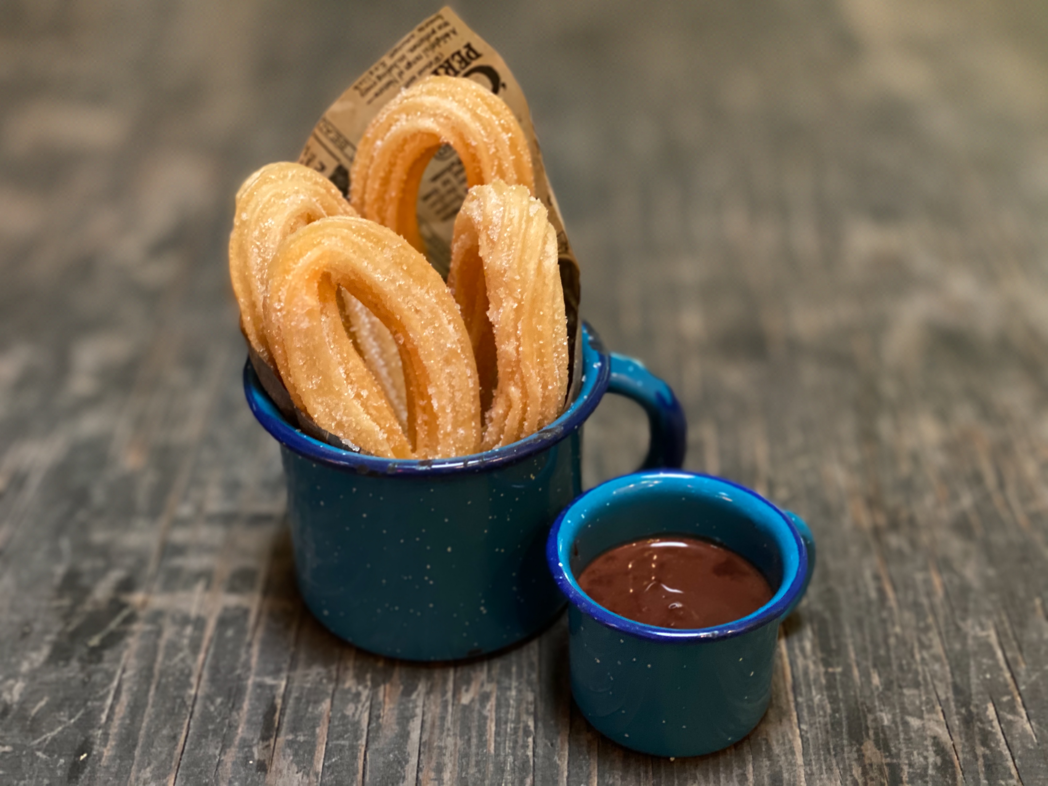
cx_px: 524
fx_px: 1574
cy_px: 393
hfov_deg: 36.8
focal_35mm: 52
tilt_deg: -34.7
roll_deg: +0.8
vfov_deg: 28.0
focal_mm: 6
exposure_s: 1/14
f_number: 2
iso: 400
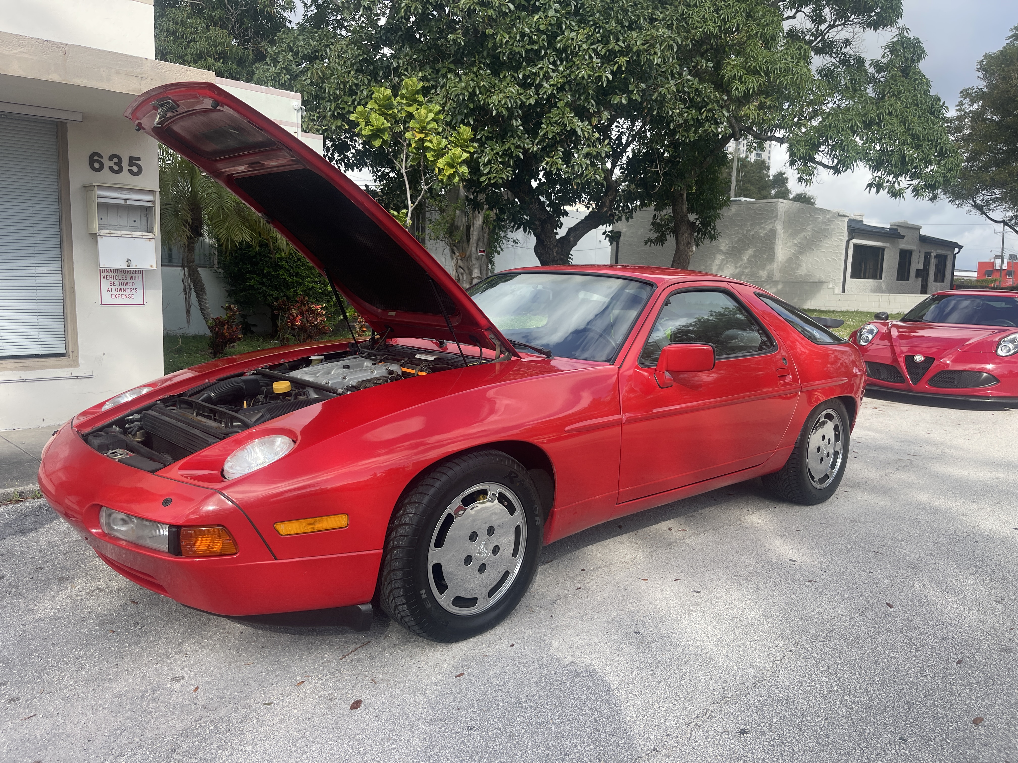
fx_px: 735
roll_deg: -1.6
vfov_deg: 54.9
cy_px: 382
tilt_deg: -8.5
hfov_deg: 69.4
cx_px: 509
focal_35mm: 25
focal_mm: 5.1
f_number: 1.6
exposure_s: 1/1475
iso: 32
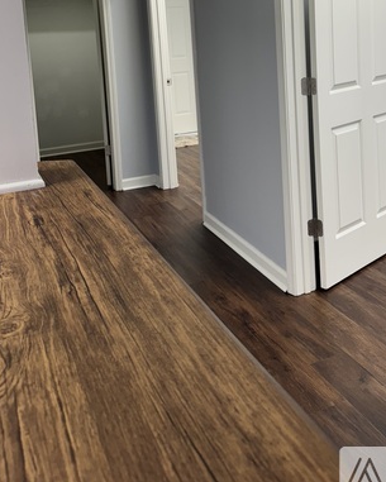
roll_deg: +3.8
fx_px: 585
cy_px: 75
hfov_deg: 36.4
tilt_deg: -6.4
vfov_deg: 42.1
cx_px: 228
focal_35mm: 41
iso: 100
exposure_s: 1/120
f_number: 1.78
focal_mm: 6.76
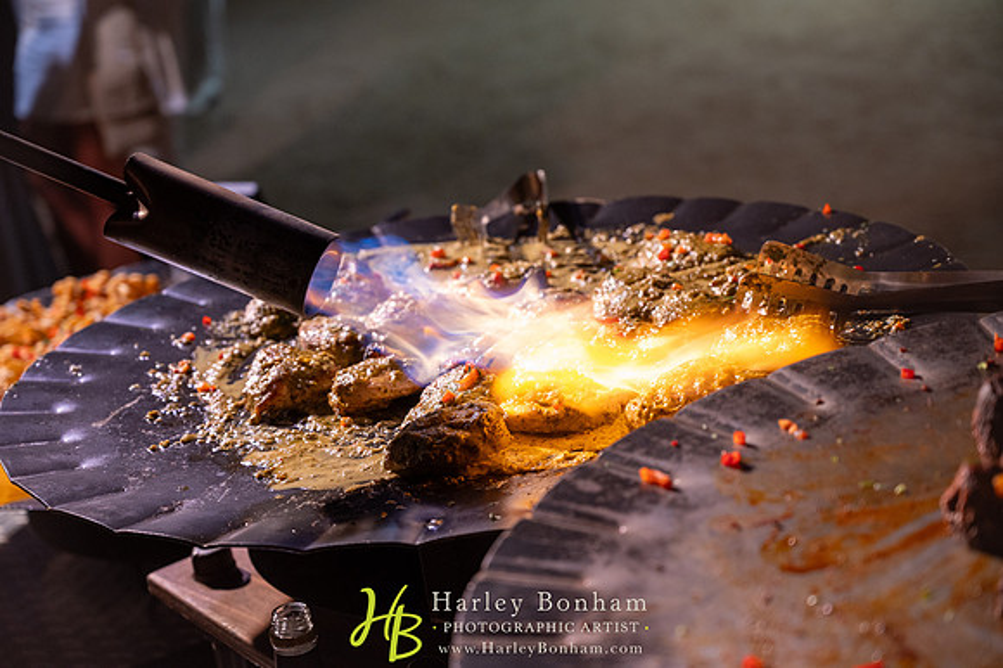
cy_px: 334
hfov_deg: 28.9
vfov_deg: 19.4
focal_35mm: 70
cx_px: 502
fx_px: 1949
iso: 1600
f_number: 4
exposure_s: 1/50
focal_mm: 70
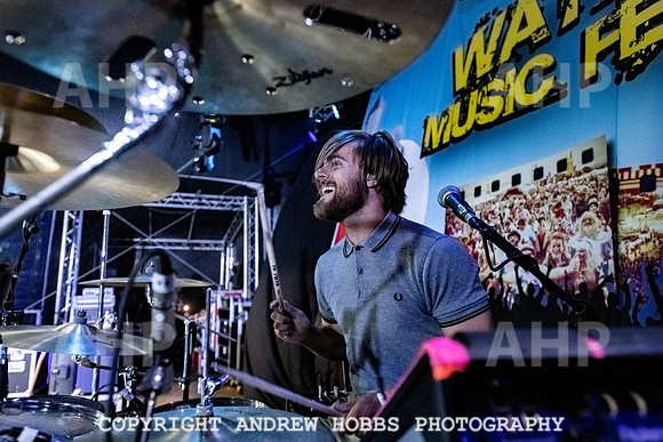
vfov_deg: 51.1
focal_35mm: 25
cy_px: 221
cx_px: 332
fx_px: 463
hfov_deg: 71.2
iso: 8000
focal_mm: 24
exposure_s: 1/400
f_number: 4
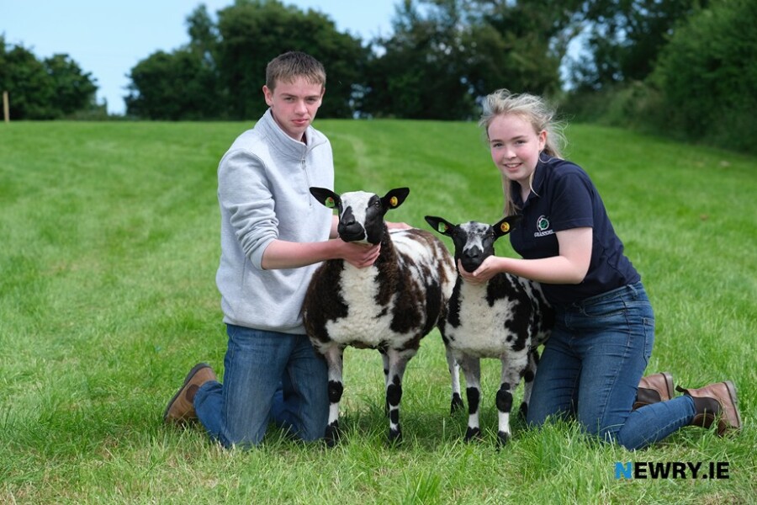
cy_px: 252
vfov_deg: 14.9
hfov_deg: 22.1
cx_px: 378
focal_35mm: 92
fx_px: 1934
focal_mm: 61
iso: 400
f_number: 4
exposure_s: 1/1400
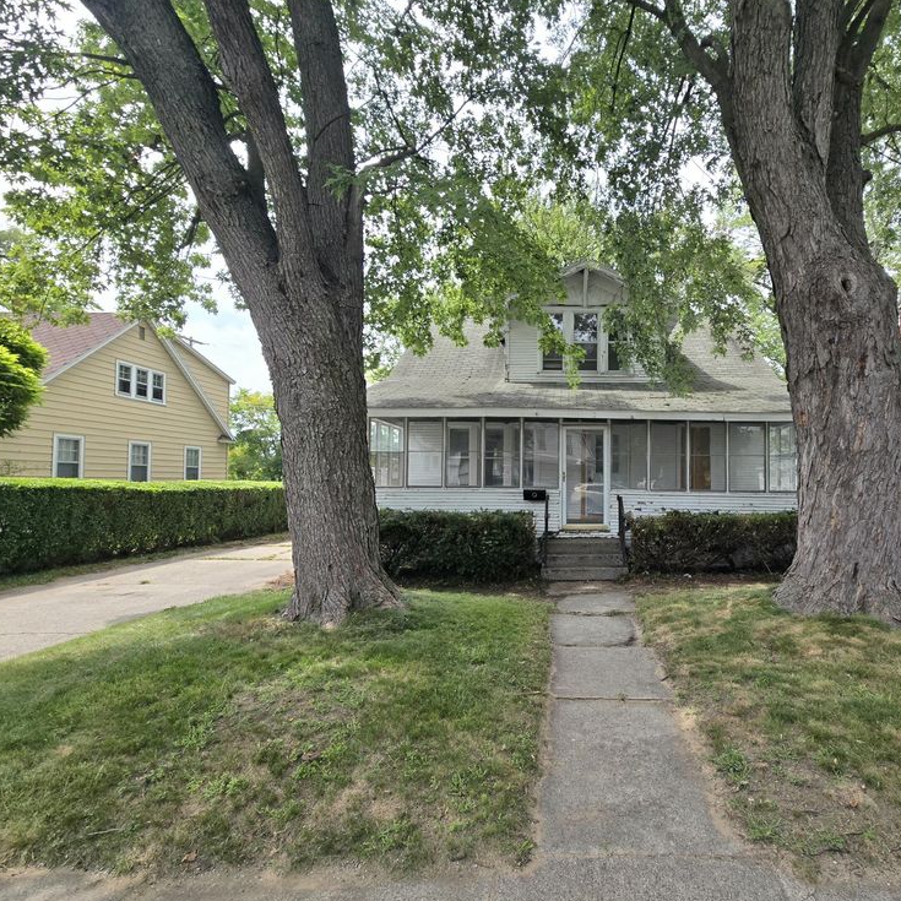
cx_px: 557
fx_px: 471
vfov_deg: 87.4
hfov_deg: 85.9
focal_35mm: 16
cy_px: 466
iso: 50
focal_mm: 2.2
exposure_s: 1/1250
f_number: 2.2
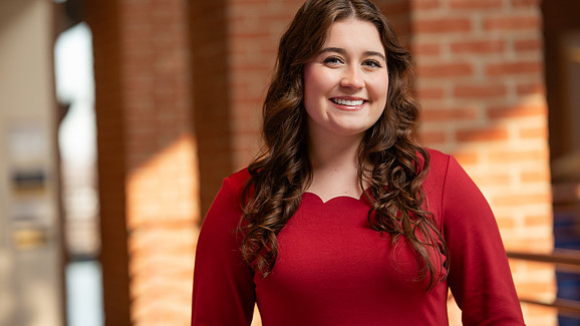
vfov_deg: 8.5
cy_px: 146
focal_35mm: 142
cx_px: 290
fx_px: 2184
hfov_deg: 15.1
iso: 250
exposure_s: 1/250
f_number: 3.2
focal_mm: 135
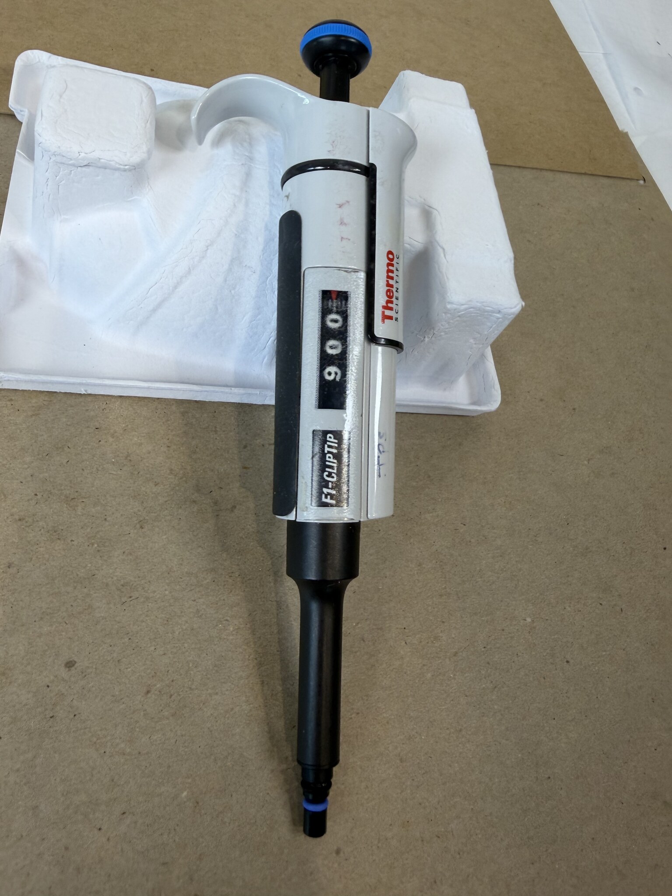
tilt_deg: -54.5
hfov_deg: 56.8
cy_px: 448
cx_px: 336
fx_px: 621
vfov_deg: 71.6
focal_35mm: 24
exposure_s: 1/120
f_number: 2.2
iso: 100
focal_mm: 2.22
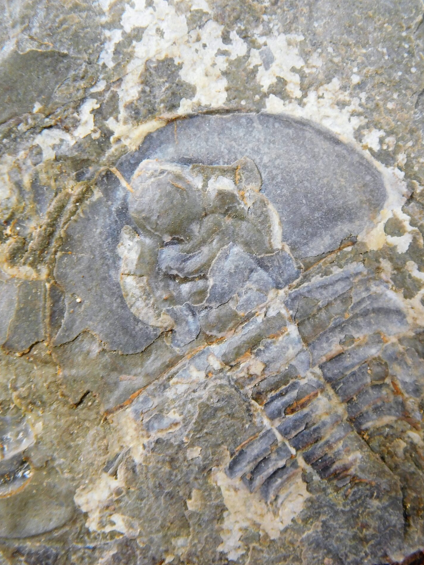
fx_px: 1993
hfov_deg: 12.1
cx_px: 266
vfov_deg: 16.2
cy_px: 283
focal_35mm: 122
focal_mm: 16.1
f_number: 4.5
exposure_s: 1/80
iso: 125
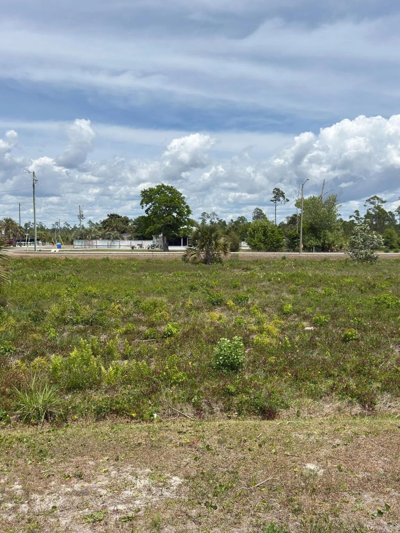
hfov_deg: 41.8
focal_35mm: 34
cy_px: 266
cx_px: 200
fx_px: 524
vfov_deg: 54.0
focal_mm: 6.76
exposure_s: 1/7042
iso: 64
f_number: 1.78
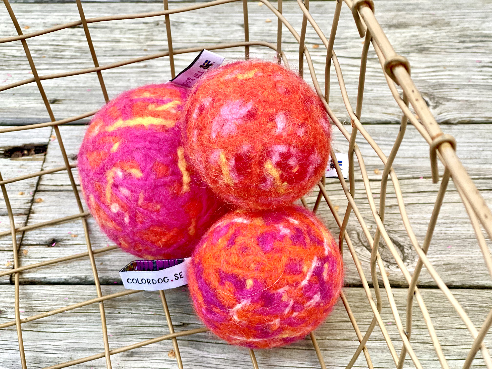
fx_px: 910
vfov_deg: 22.9
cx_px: 246
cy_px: 184
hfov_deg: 30.3
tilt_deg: -48.9
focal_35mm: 64
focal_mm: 7.5
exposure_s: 1/121
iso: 160
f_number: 2.2
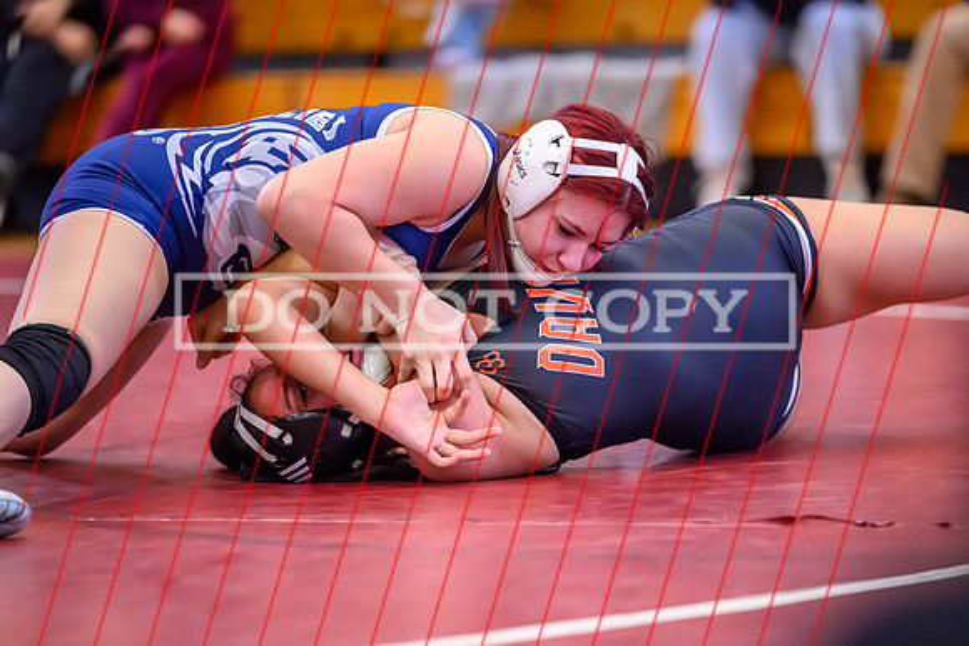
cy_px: 332
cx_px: 482
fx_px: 5175
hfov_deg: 10.7
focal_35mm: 192
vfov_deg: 7.1
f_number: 2.8
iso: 10000
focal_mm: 180
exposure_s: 1/640
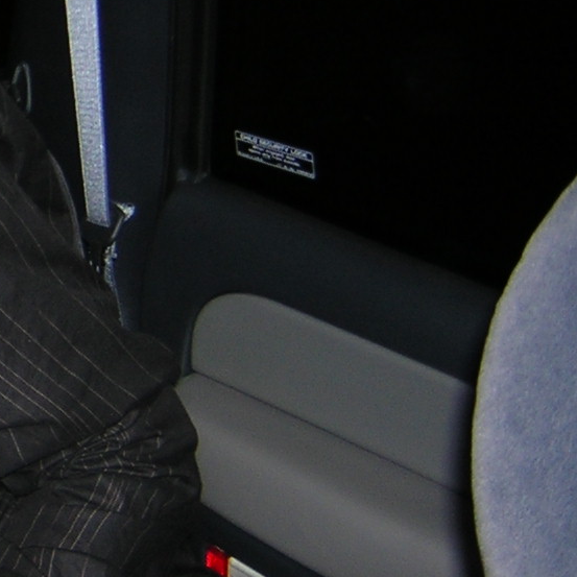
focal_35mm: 92
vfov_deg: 18.6
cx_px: -249
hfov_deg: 17.3
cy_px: 76
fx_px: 1735
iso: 119
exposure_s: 1/60.1
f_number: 2.6
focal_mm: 4.7
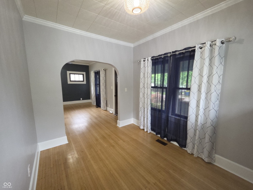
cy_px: 95
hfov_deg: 106.2
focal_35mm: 13
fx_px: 95
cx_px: 126
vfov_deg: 89.9
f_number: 2.2
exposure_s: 1/30
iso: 320
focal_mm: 2.2
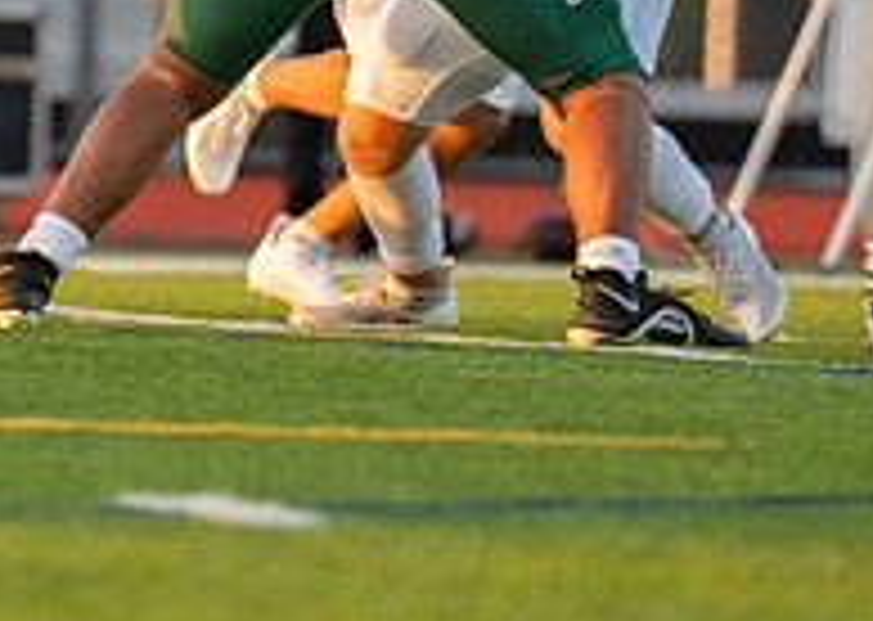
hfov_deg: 2.5
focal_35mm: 818
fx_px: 20253
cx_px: -162
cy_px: -297
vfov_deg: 1.8
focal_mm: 200
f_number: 2.8
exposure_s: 1/1250
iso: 500
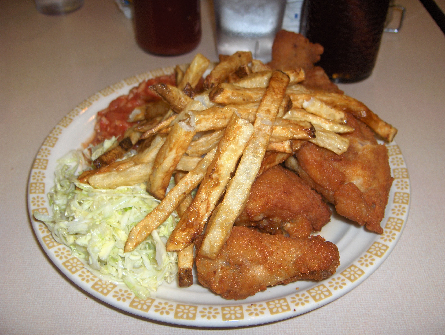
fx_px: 502
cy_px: 168
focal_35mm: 39
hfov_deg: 47.8
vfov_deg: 36.9
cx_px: 222
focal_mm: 8
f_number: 2.8
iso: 100
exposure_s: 1/60
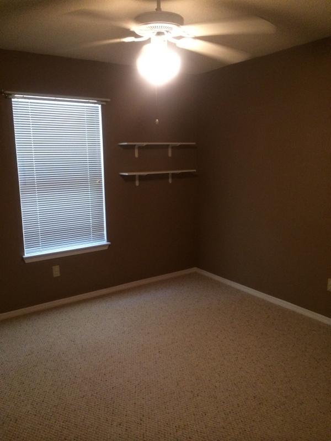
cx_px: 166
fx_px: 382
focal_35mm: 30
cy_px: 220
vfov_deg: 60.0
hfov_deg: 46.8
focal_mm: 4.12
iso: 250
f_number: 2.2
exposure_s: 1/30
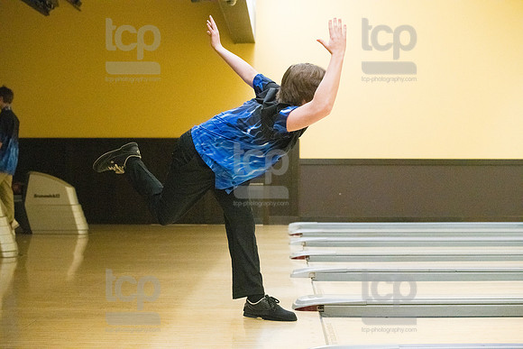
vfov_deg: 19.5
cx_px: 262
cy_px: 174
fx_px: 1017
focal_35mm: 70
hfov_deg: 28.8
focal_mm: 70
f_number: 4.5
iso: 10000
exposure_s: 1/1000
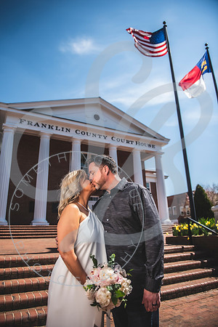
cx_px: 109
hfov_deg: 53.1
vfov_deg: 73.7
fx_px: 218
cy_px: 164
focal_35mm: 24
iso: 100
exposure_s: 1/2500
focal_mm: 24
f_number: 2.8
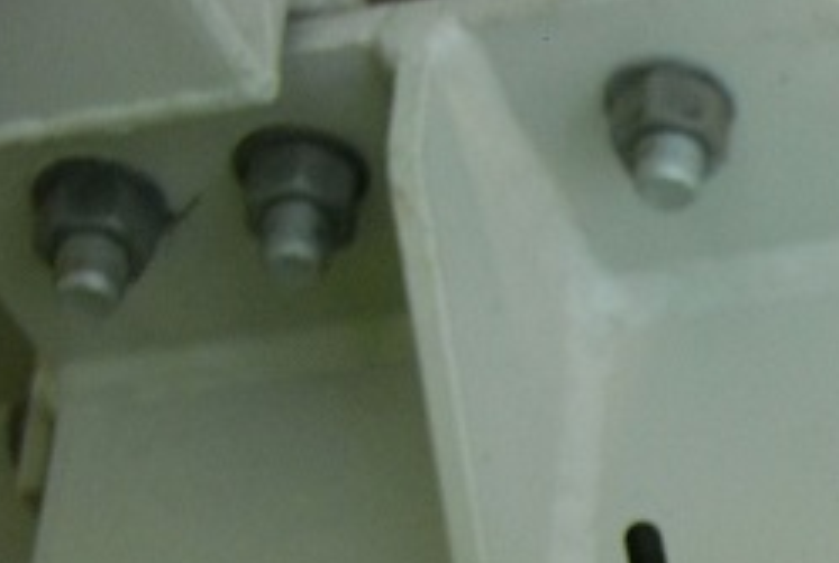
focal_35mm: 209
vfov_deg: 6.5
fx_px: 4880
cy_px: 880
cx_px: 1297
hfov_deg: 9.5
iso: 640
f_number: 4.5
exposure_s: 1/1.6
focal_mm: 44
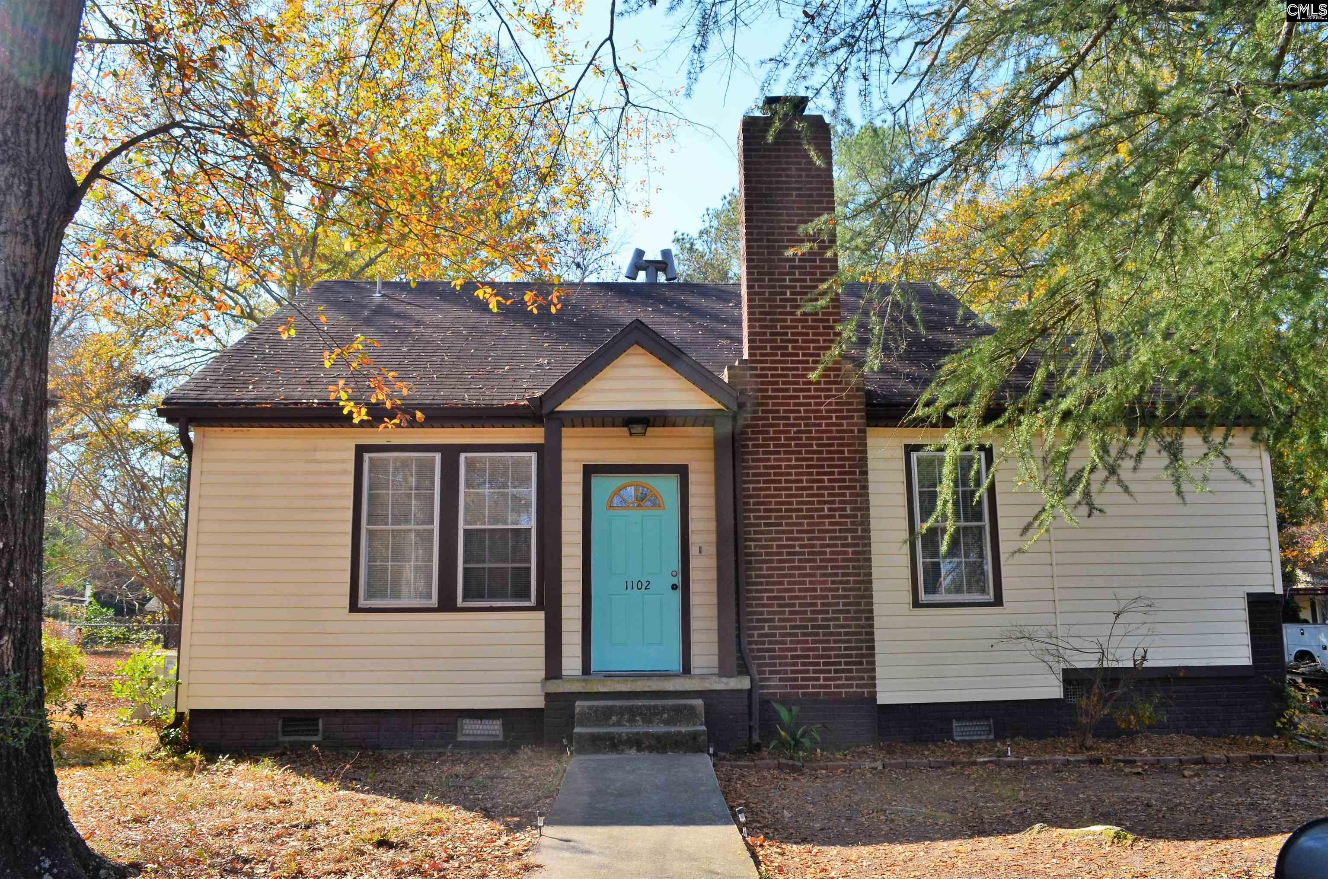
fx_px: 994
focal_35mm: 27
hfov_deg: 67.5
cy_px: 440
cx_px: 664
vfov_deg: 47.7
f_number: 10
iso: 360
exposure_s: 1/250
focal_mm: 18
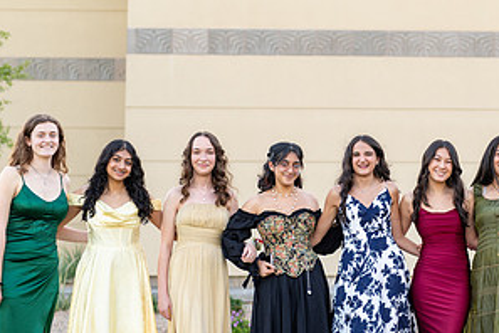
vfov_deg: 13.3
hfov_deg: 19.7
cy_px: 171
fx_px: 1428
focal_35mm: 103
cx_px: 385
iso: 100
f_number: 2
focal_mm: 50
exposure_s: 1/320
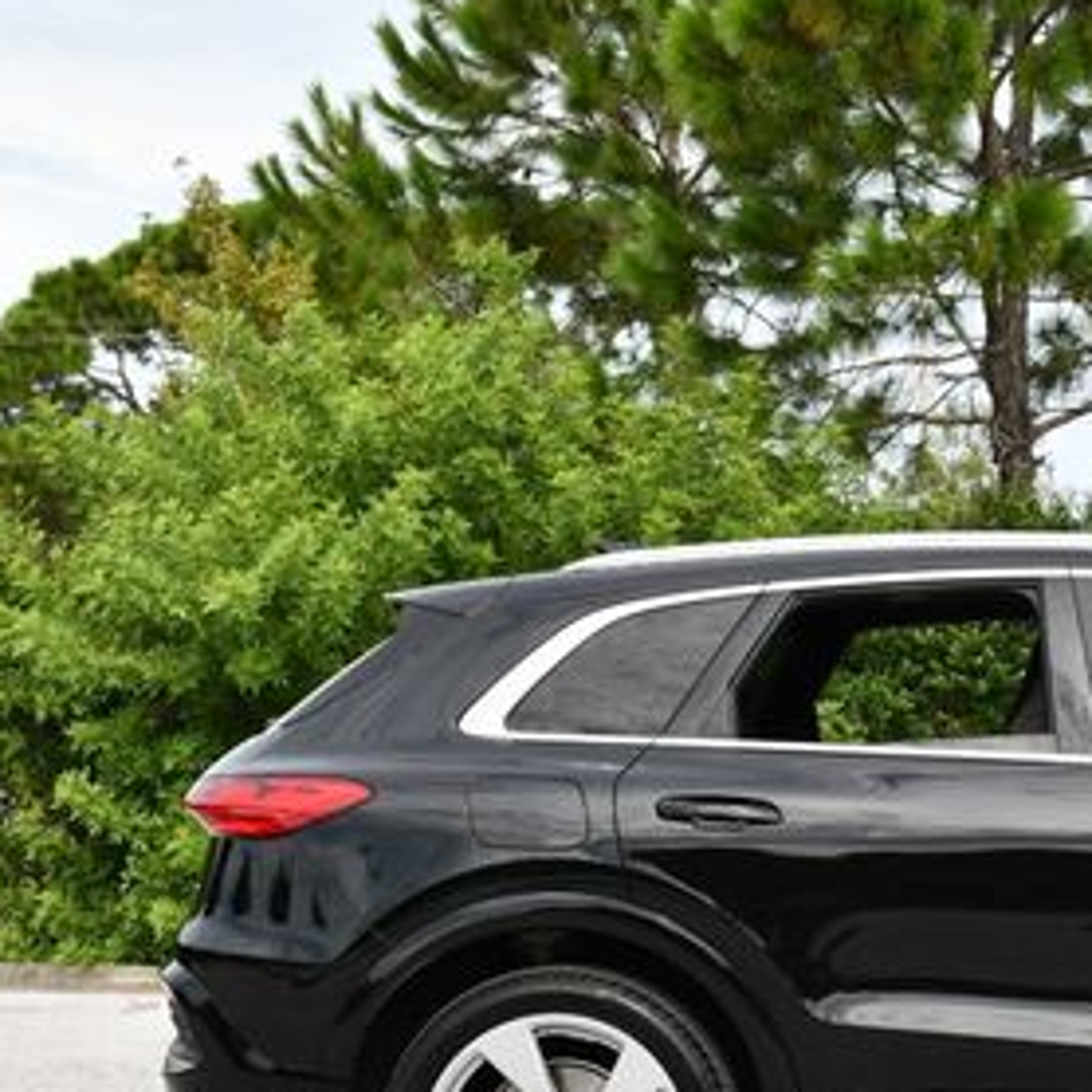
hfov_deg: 16.5
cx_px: 1245
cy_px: 703
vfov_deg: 17.0
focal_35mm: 102
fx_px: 3640
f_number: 8
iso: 160
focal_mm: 26
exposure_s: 1/250
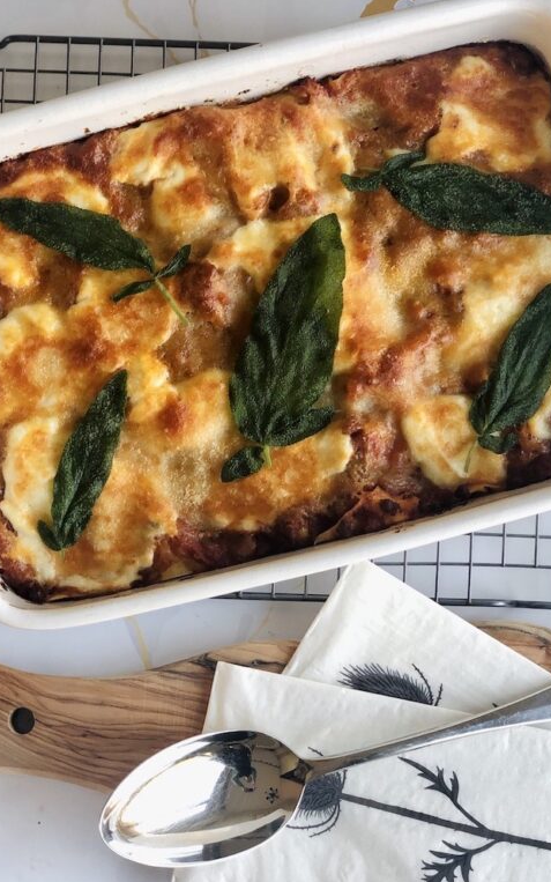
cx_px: 268
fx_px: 1778
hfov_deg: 17.6
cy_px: 442
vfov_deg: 27.8
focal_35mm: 74
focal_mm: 6
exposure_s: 1/60
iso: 80
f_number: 2.4
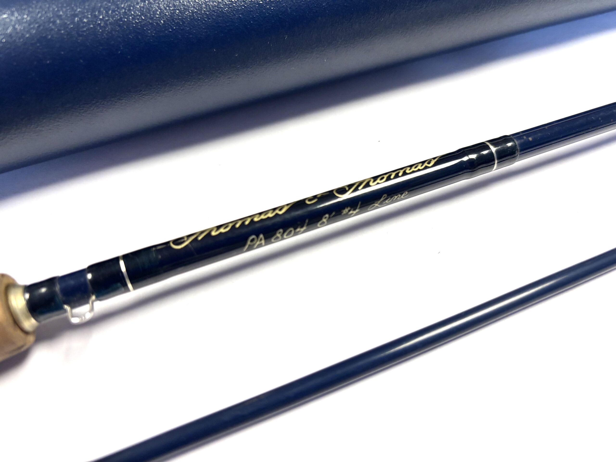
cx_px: 308
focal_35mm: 26
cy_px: 231
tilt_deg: -53.0
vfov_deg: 53.1
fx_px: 463
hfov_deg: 67.3
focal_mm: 5.96
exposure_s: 1/121
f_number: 1.6
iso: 80
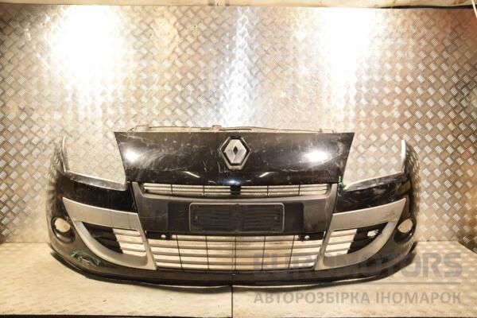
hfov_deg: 57.2
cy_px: 159
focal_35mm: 33
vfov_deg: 40.0
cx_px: 238
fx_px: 437
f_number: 5
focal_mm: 22
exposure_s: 1/160
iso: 800
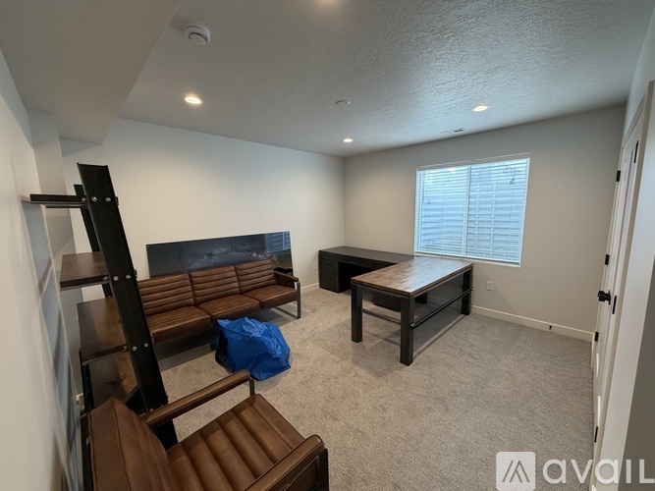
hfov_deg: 102.1
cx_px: 328
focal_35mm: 14
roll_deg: +1.6
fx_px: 265
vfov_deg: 85.7
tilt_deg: -8.4
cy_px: 246
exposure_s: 1/60
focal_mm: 2.22
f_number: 2.2
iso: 250
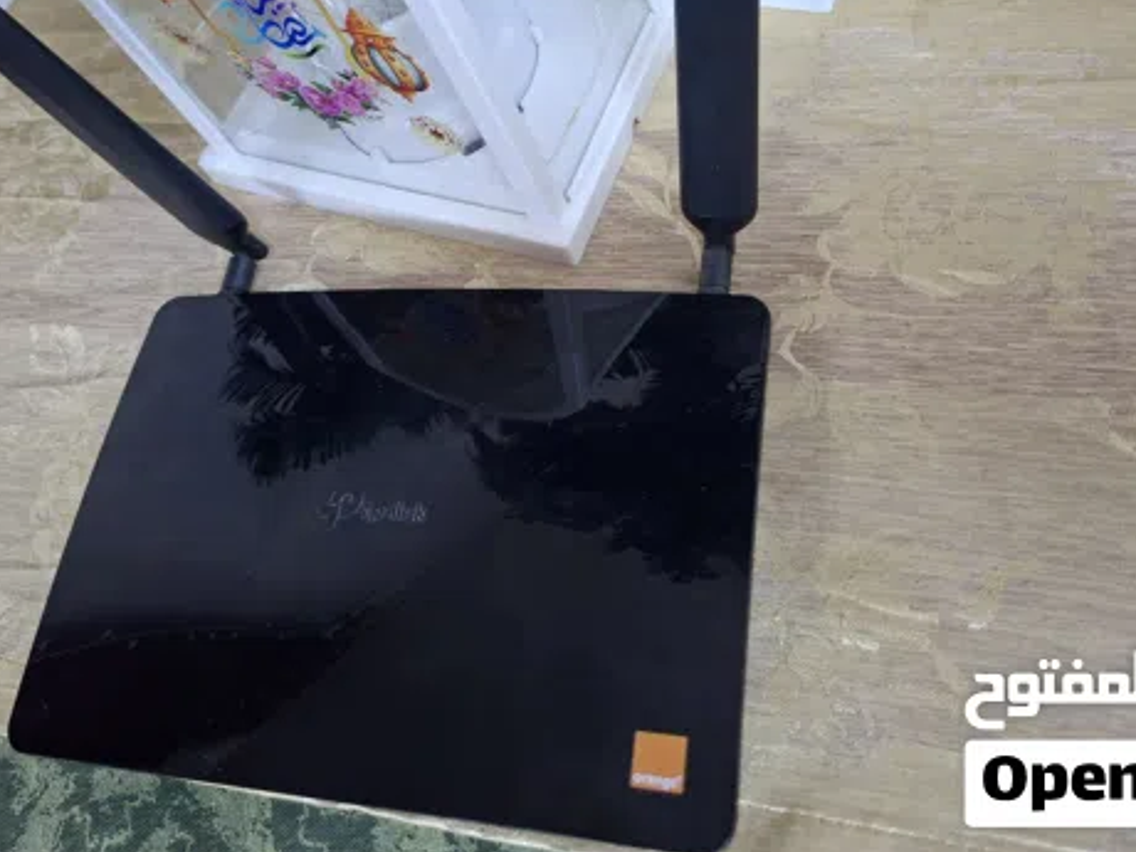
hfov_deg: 56.8
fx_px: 1050
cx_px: 593
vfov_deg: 43.6
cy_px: 294
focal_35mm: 32
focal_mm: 5.54
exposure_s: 1/33
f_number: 1.8
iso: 320
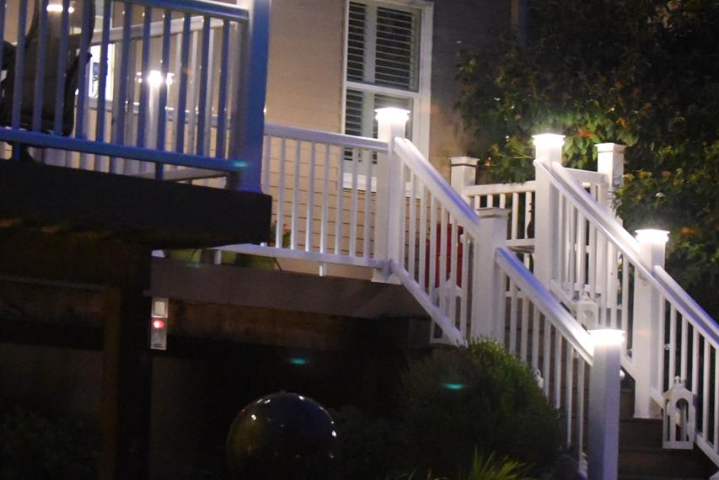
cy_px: 244
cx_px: 411
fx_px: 3357
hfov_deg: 12.2
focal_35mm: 168
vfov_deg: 8.2
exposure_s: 1/20
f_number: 2.8
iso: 12800
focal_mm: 70
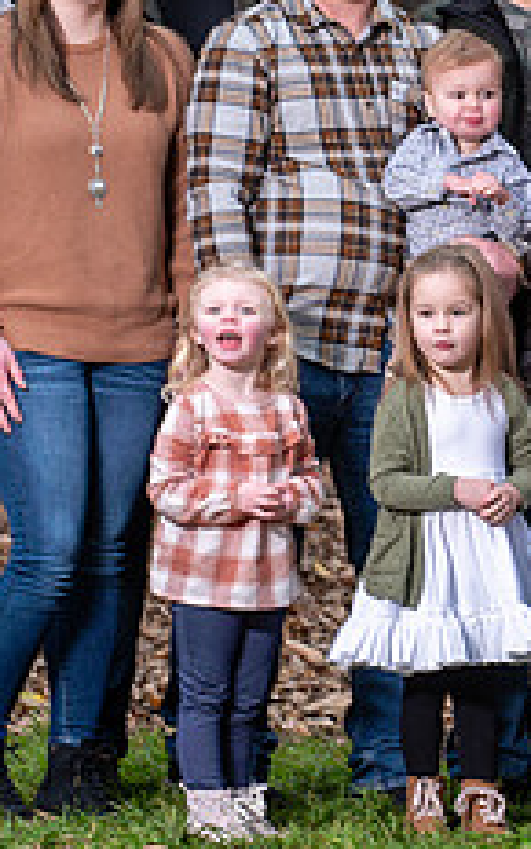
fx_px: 7363
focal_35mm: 318
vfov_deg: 6.6
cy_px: 284
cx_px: 414
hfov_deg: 4.1
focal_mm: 125
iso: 200
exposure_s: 1/125
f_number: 4
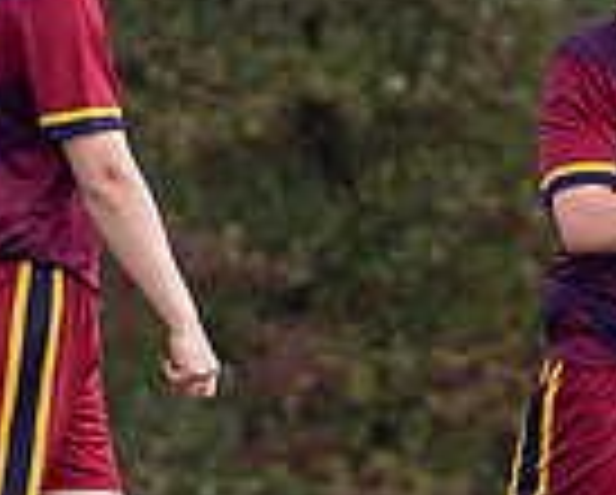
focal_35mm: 2330
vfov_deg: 0.7
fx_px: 42539
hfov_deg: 0.8
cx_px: 764
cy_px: 78
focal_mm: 200
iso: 320
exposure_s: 1/1000
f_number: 2.8
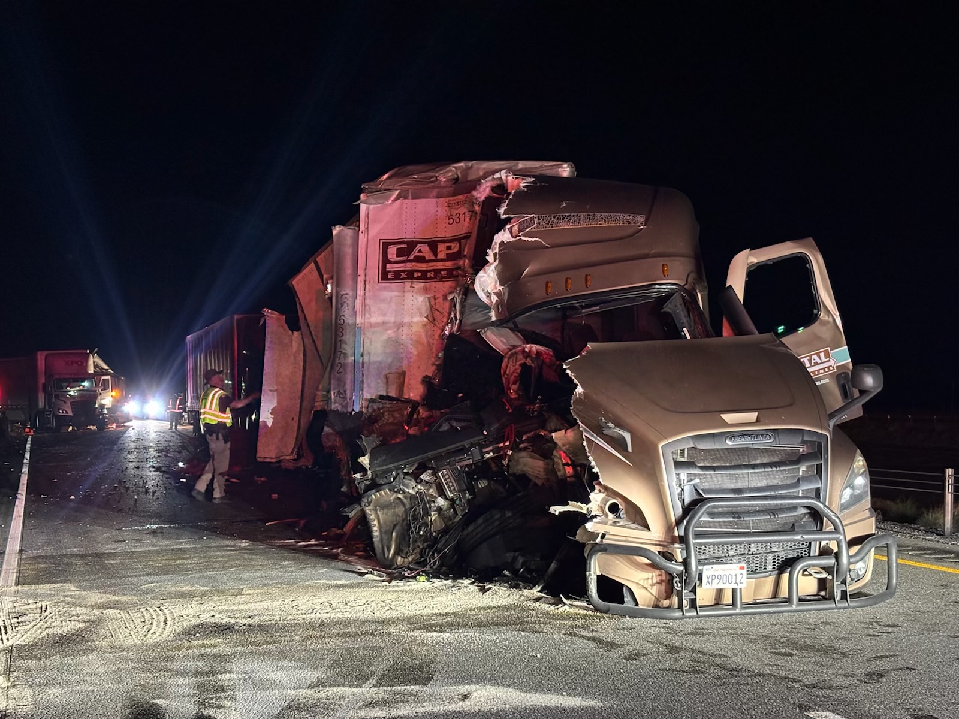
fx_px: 1441
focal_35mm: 52
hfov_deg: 36.8
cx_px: 480
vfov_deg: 28.0
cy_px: 360
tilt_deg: +0.6
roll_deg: -0.1
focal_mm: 5.96
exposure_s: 1/20
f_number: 1.6
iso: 400
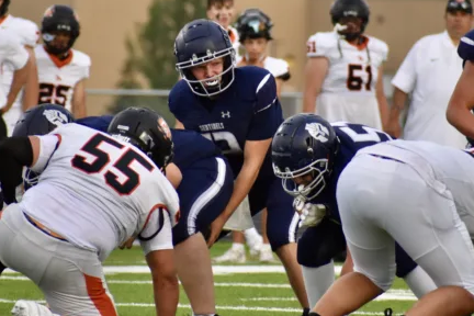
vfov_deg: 2.9
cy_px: 160
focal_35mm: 469
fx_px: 6175
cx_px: 238
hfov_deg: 4.4
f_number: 6.3
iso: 800
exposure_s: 1/640
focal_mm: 300
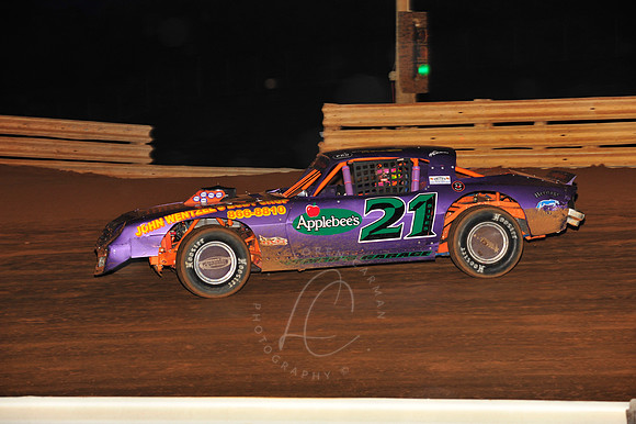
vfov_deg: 11.4
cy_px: 212
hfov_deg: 17.1
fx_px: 2119
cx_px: 318
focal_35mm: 120
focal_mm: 120
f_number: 6.3
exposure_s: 1/320
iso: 800
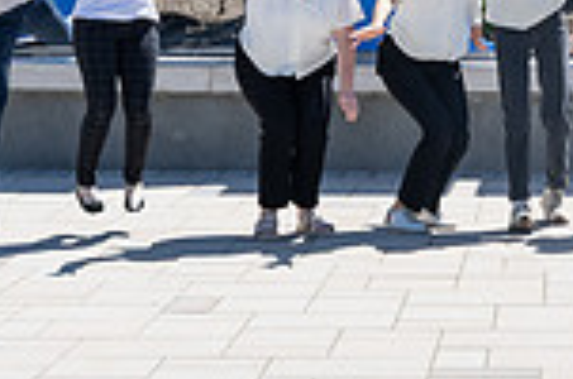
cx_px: 463
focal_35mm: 148
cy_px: -157
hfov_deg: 13.8
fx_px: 2351
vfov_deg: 9.0
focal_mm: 26.5
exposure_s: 1/400
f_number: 8
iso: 200
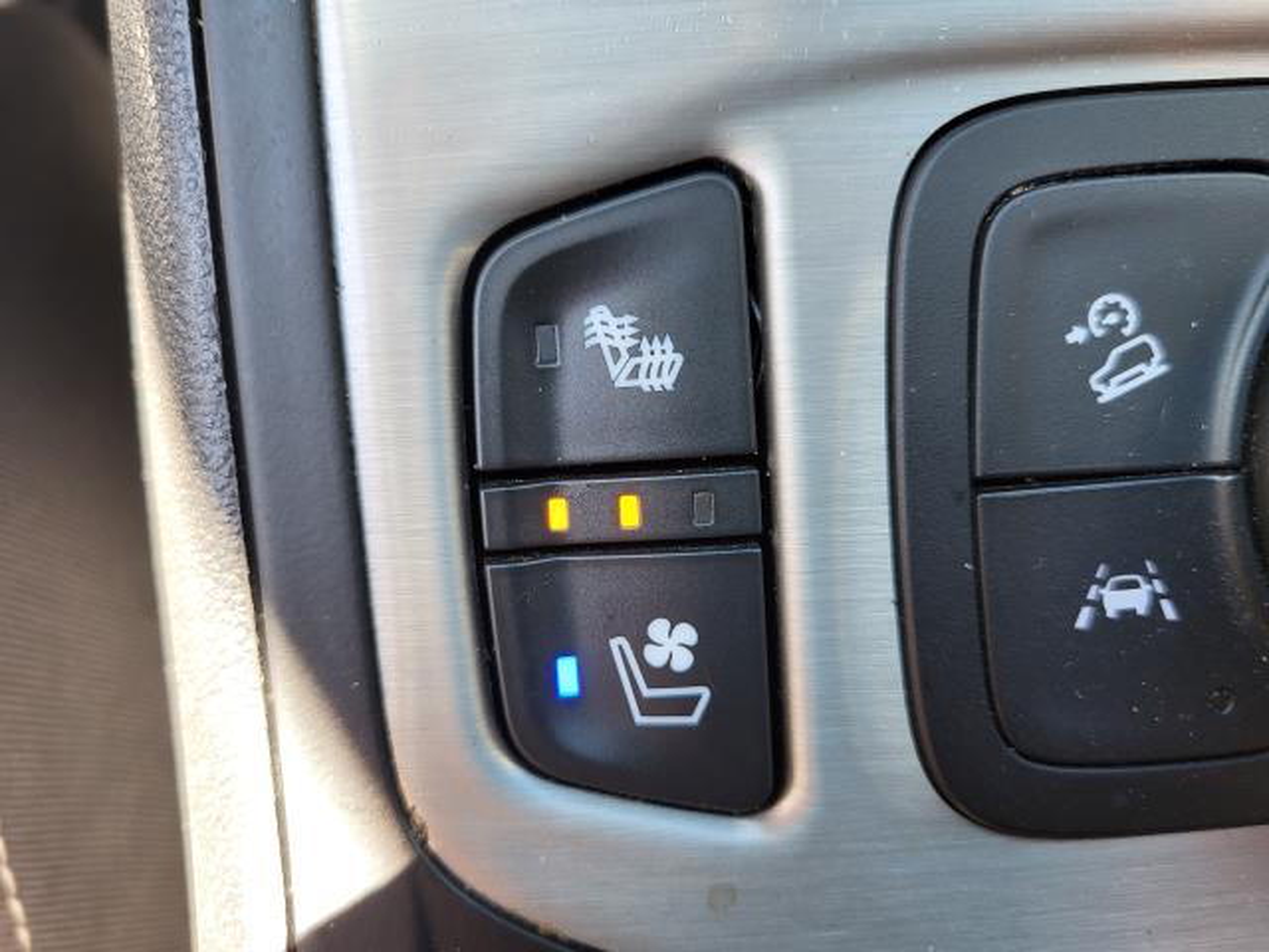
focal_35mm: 26
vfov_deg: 53.1
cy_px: 476
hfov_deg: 67.3
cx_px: 634
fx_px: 953
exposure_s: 1/120
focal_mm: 5.4
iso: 64
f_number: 1.8
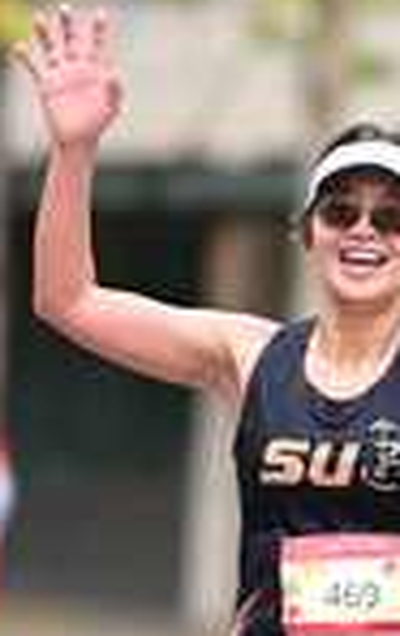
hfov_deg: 1.7
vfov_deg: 2.8
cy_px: 327
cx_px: 406
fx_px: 13153
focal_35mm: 757
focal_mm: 200
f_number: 2.8
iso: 1000
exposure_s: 1/2000
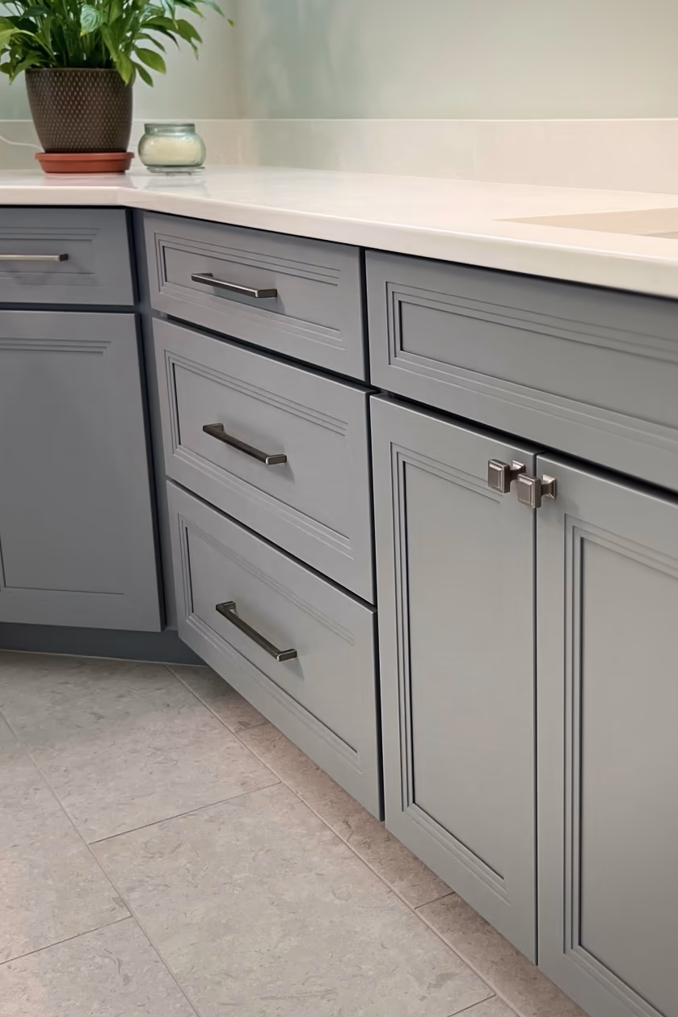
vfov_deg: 44.4
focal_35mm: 44
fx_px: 1243
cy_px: 456
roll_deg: -0.1
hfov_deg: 29.9
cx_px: 529
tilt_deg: -16.9
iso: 125
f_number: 1.5
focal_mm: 5.7
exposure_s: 1/120
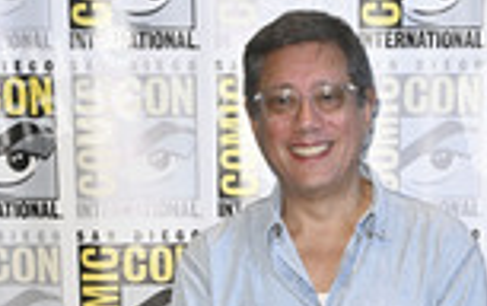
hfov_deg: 19.0
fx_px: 1448
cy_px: 580
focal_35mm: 109
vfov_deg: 11.1
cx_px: 331
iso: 2000
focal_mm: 41
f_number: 6.3
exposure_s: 1/250
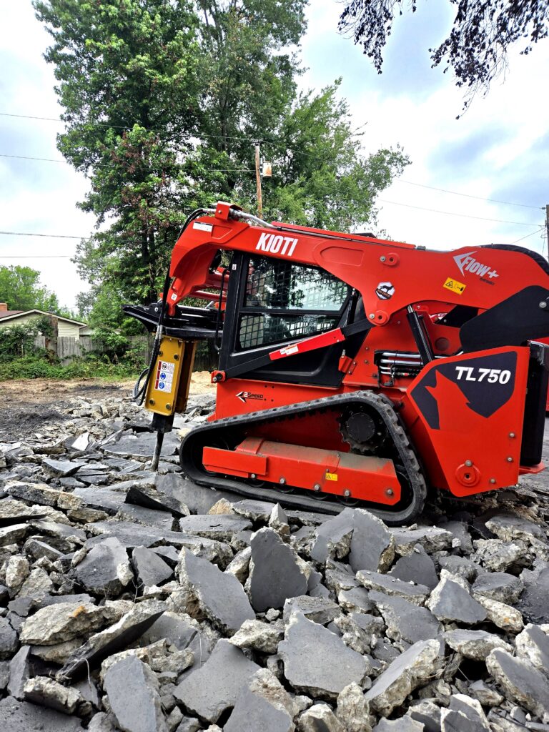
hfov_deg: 58.9
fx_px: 486
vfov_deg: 73.9
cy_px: 366
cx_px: 274
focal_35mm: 23
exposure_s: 1/909
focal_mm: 5.4
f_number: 1.8
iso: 25
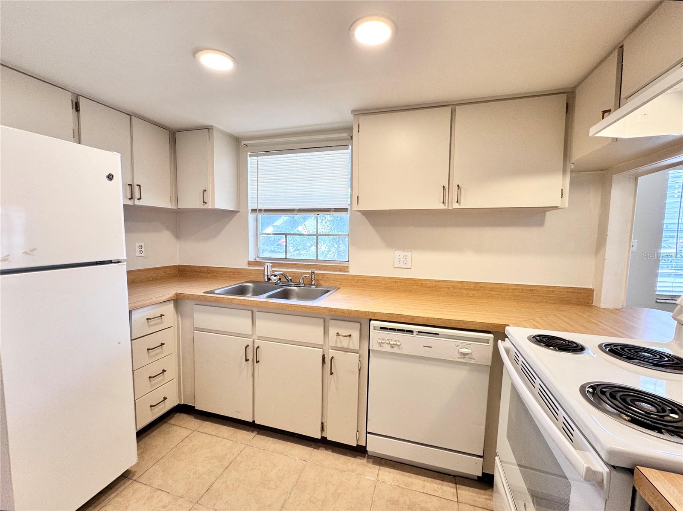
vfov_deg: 85.6
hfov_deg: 102.1
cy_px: 256
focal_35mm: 14
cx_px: 342
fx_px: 276
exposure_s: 1/120
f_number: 2.2
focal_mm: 2.22
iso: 80
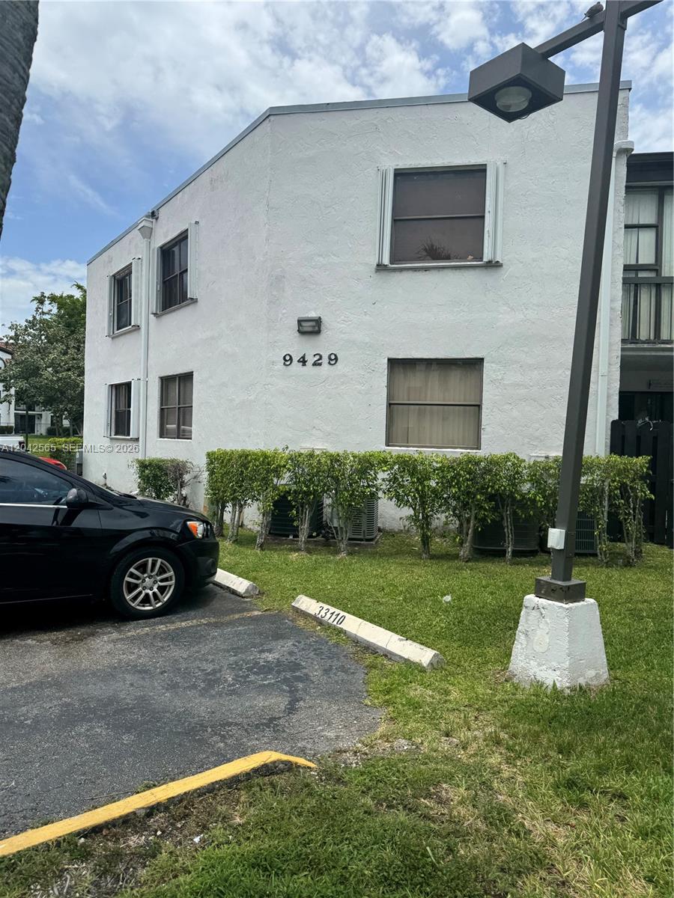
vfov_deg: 71.6
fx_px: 623
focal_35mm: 24
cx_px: 337
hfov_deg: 56.8
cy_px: 449
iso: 80
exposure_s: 1/4310
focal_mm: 6.76
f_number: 1.78
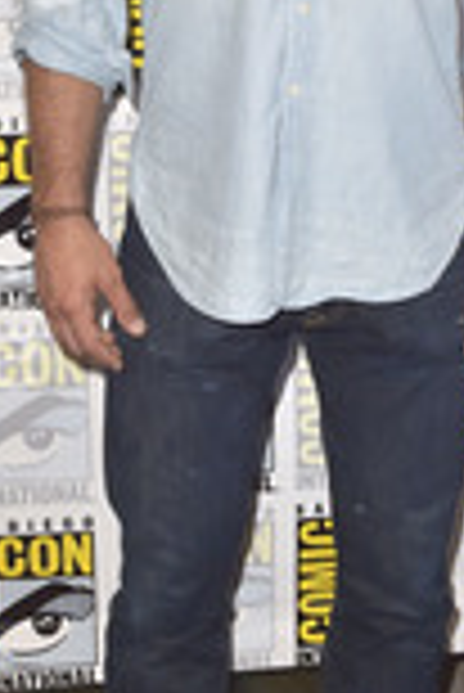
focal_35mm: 91
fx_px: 1755
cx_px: 300
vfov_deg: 22.1
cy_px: 140
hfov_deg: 15.0
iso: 500
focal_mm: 35
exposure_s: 1/320
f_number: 6.3
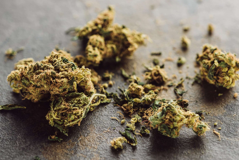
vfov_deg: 12.2
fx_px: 744
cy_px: 82
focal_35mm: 112
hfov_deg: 18.3
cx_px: 125
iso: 250
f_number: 9
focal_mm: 105
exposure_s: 1/160
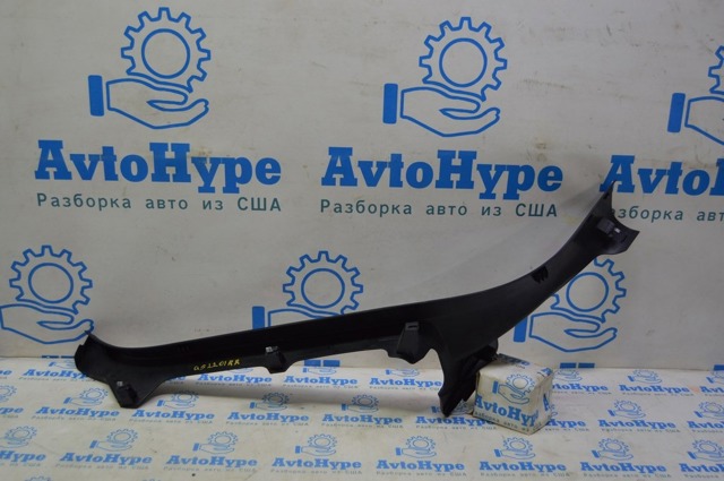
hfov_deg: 53.2
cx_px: 362
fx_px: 723
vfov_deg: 36.8
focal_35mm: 36
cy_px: 240
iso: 400
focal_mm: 24
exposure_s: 1/80
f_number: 4.5
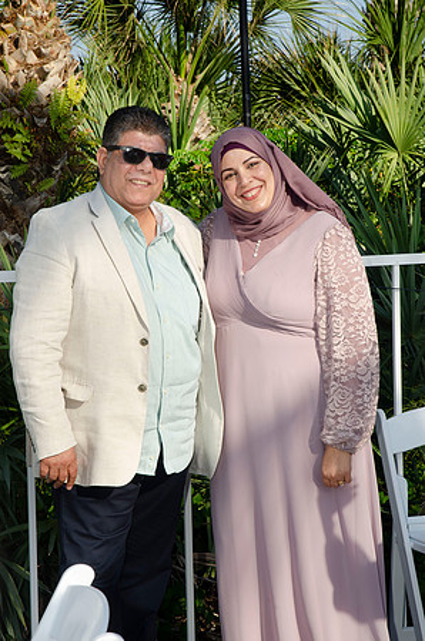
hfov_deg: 16.5
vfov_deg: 24.7
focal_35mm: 82
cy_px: 320
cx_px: 212
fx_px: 1468
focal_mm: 55
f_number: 8
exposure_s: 1/250
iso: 100
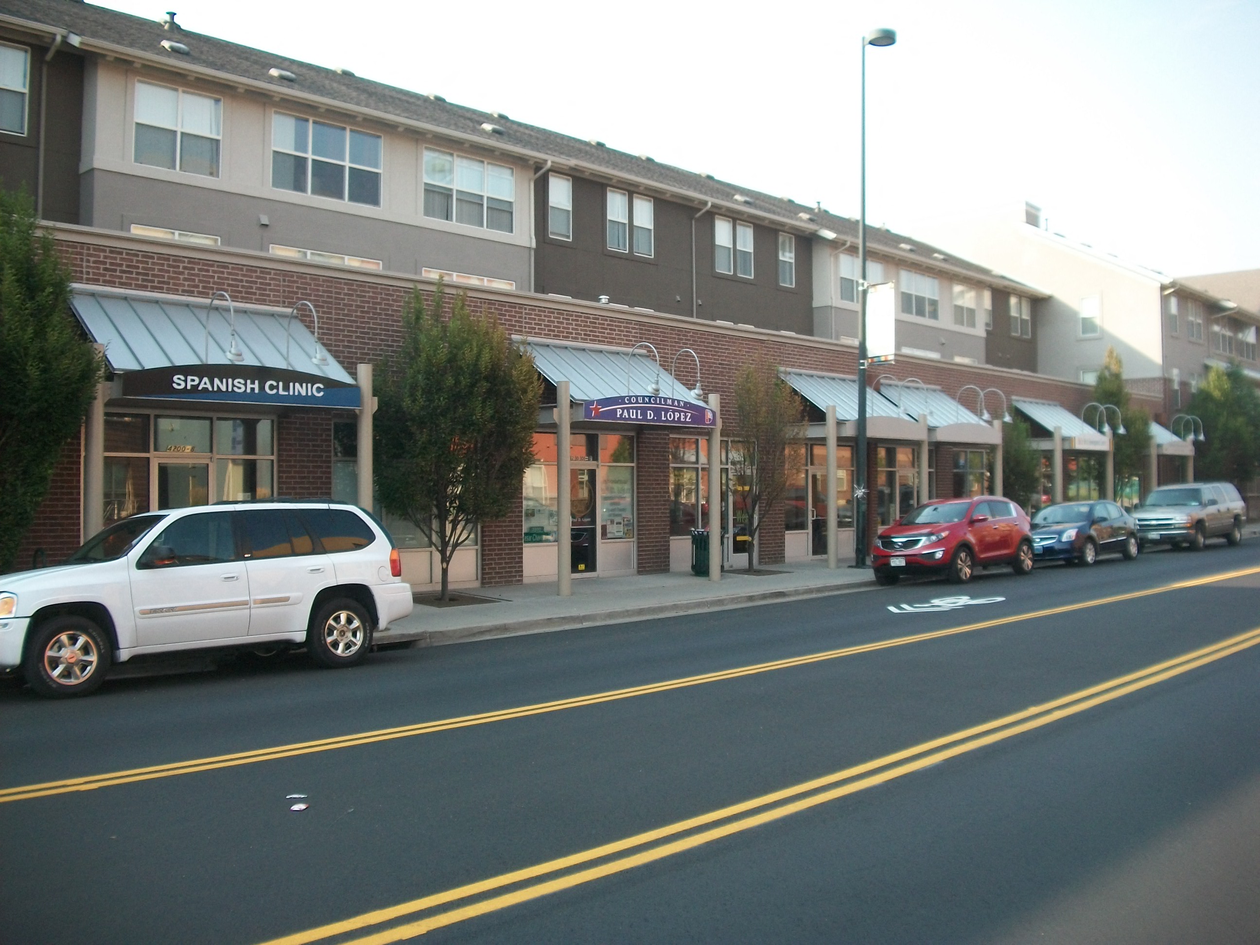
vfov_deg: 44.2
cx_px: 630
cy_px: 472
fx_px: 1165
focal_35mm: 32
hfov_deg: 56.8
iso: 80
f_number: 2.9
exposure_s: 1/320
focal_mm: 5.7
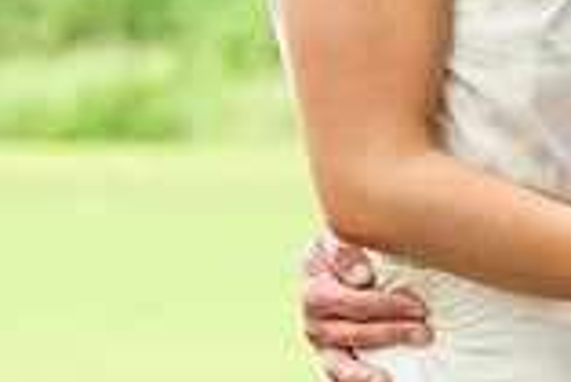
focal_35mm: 386
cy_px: -94
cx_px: 852
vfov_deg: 3.6
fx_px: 6128
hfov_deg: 5.3
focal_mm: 78
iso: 250
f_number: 3.5
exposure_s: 1/400
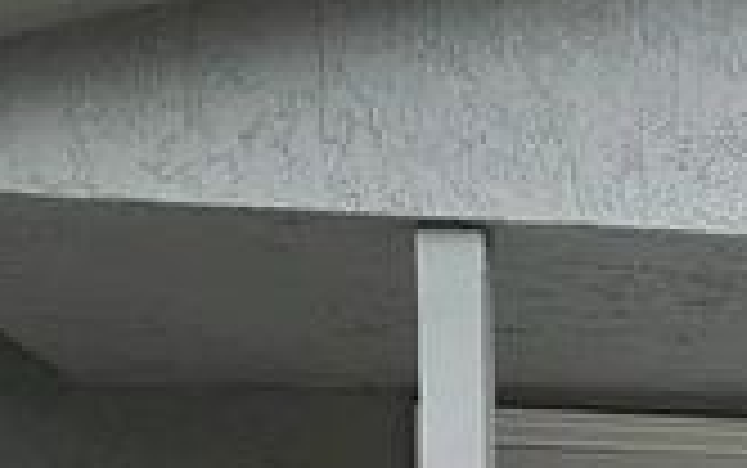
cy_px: 1116
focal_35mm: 150
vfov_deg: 8.1
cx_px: 1282
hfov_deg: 12.8
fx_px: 3056
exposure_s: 1/554
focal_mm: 6.3
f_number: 1.7
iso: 10
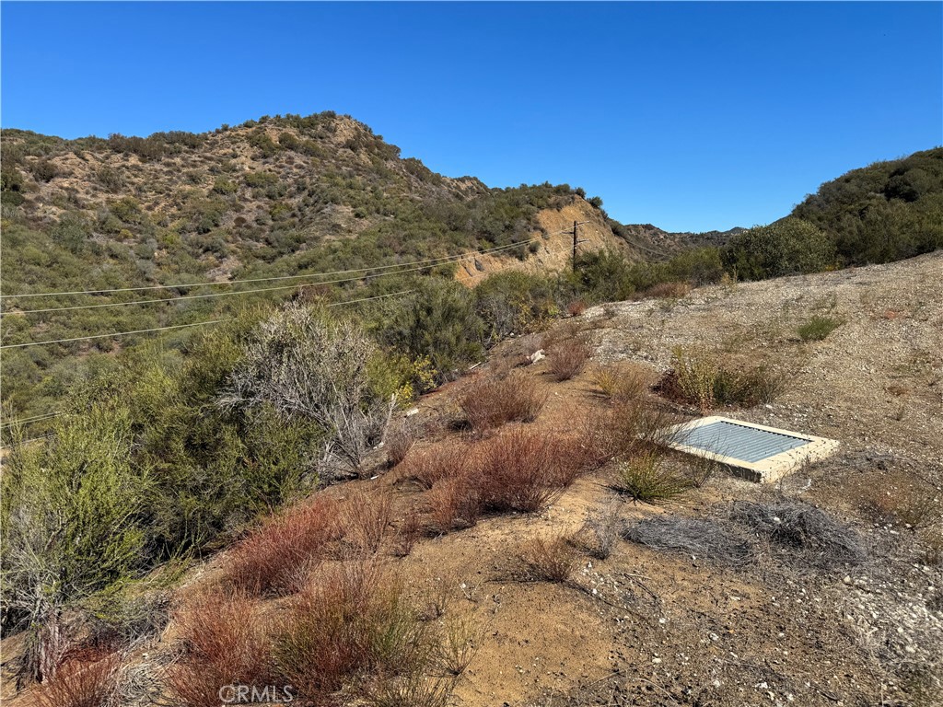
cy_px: 354
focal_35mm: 24
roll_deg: +0.2
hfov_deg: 71.6
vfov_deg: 56.8
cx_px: 472
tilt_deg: -6.9
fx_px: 654
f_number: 1.78
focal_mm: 6.76
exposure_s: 1/3597
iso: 80
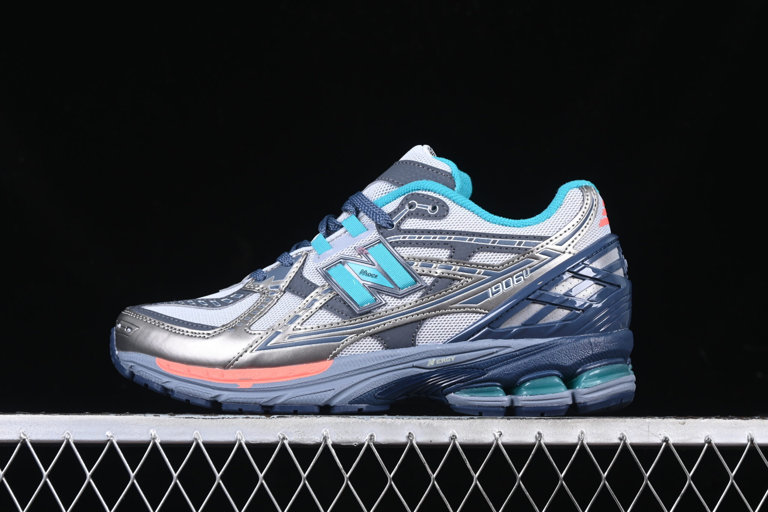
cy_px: 256
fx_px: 1600
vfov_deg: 18.2
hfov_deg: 27.0
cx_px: 384
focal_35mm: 75
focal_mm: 50
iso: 160
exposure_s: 1/80
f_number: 7.1
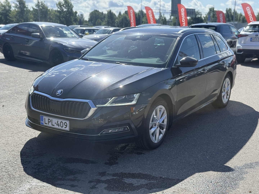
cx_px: 130
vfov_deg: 30.3
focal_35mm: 48
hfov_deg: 39.7
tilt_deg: -11.0
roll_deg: -0.2
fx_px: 359
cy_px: 97
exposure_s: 1/3891
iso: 80
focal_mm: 6.76
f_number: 1.78
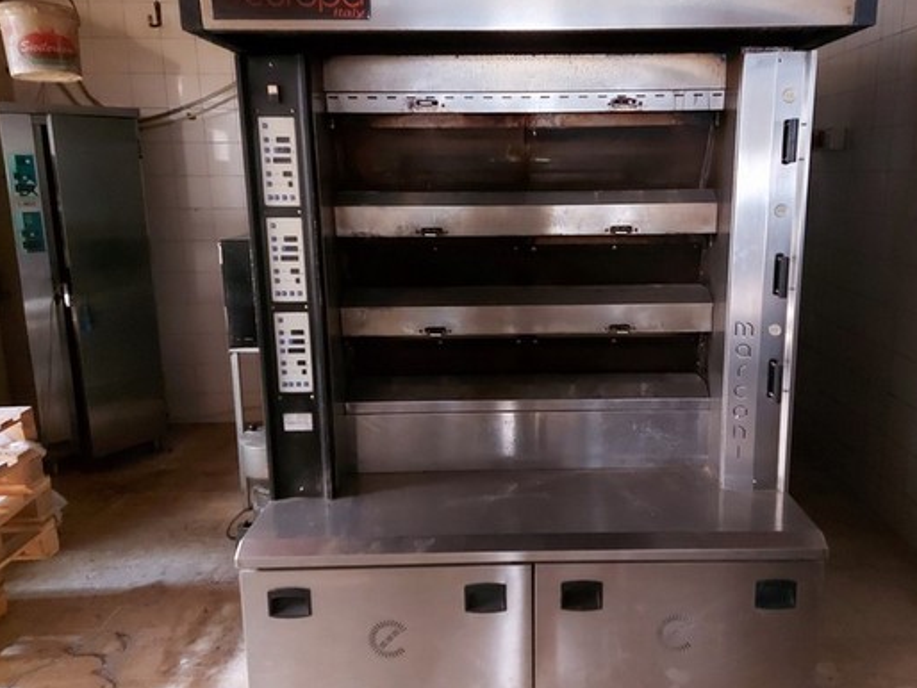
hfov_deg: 63.2
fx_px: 742
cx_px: 516
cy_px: 323
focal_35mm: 28
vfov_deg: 49.8
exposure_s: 1/16
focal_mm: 5.23
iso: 1250
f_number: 1.8
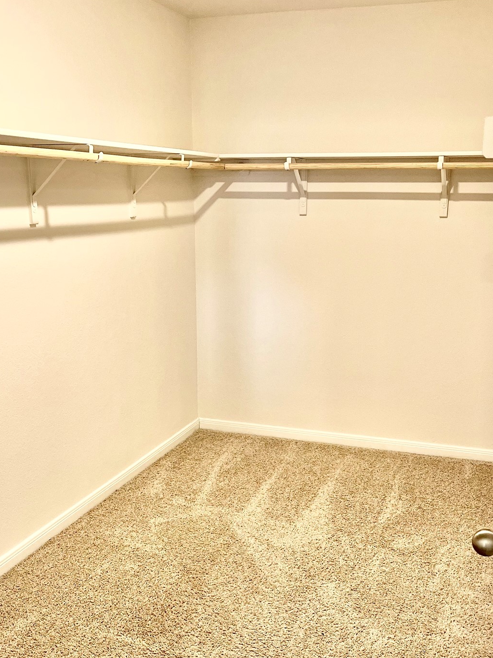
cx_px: 249
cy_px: 391
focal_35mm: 39
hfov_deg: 36.8
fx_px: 740
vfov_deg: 47.6
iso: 200
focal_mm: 5.1
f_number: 1.6
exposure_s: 1/60
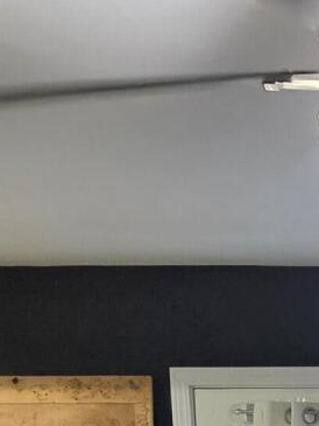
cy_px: 774
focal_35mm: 126
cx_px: 645
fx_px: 1547
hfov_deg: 10.7
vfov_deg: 13.9
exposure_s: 1/120
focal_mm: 6.5
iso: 500
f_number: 1.4
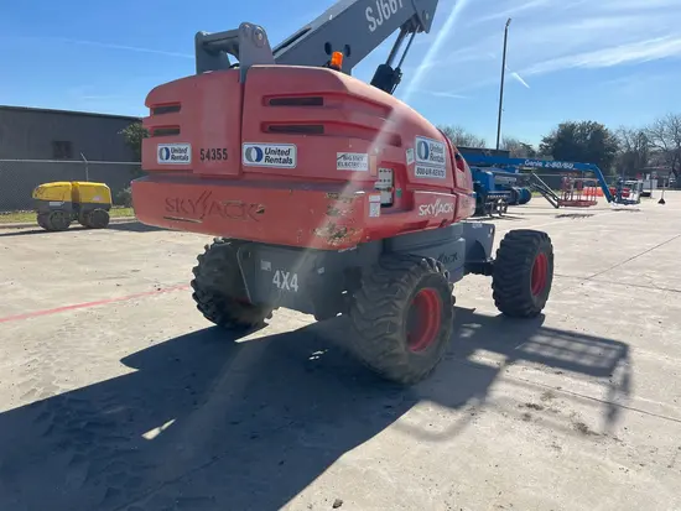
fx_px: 512
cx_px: 340
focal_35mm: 26
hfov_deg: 67.3
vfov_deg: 53.1
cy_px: 256
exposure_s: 1/3745
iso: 50
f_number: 1.6
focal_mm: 5.1
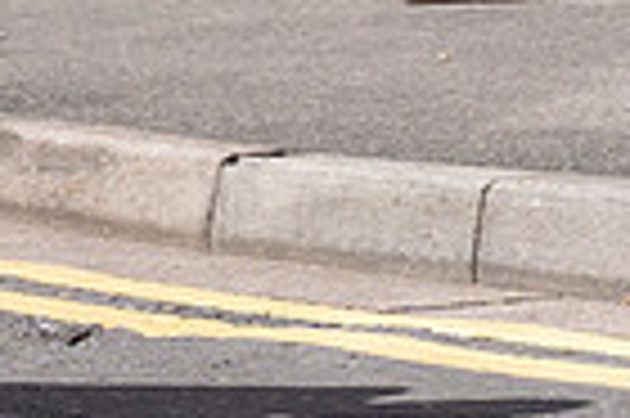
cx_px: -347
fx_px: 9247
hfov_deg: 3.9
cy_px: -511
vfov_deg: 2.6
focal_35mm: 529
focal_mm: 70
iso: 250
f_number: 5.6
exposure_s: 1/1000
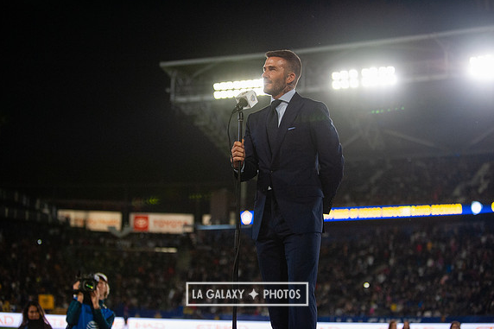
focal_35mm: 71
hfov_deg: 28.5
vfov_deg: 19.2
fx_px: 974
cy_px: 164
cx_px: 247
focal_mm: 70
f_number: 2.8
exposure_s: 1/3200
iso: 3200
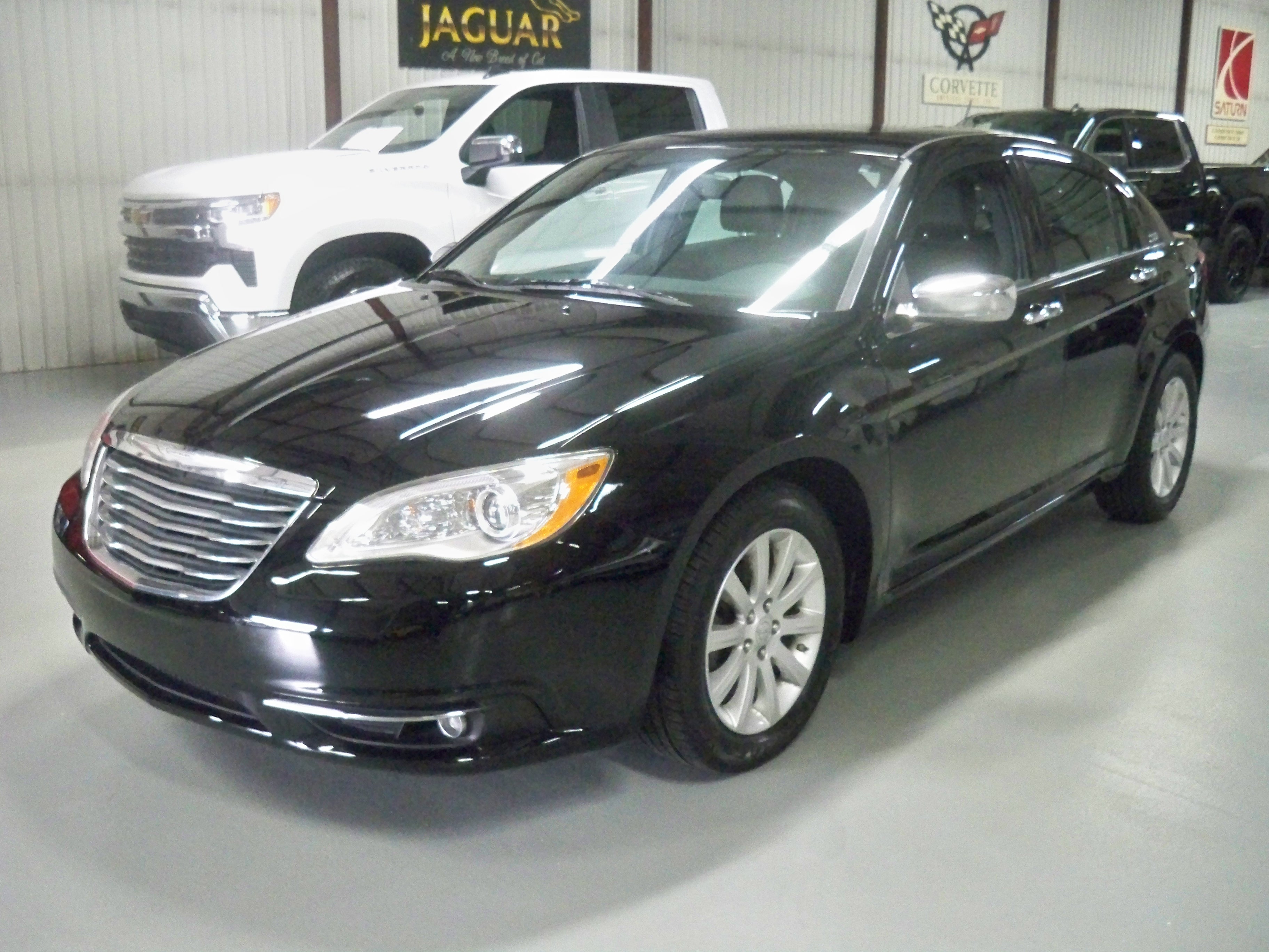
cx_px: 634
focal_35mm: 35
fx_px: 1283
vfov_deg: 40.7
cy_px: 476
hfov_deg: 52.6
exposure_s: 1/60
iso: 1250
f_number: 3.1
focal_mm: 6.3
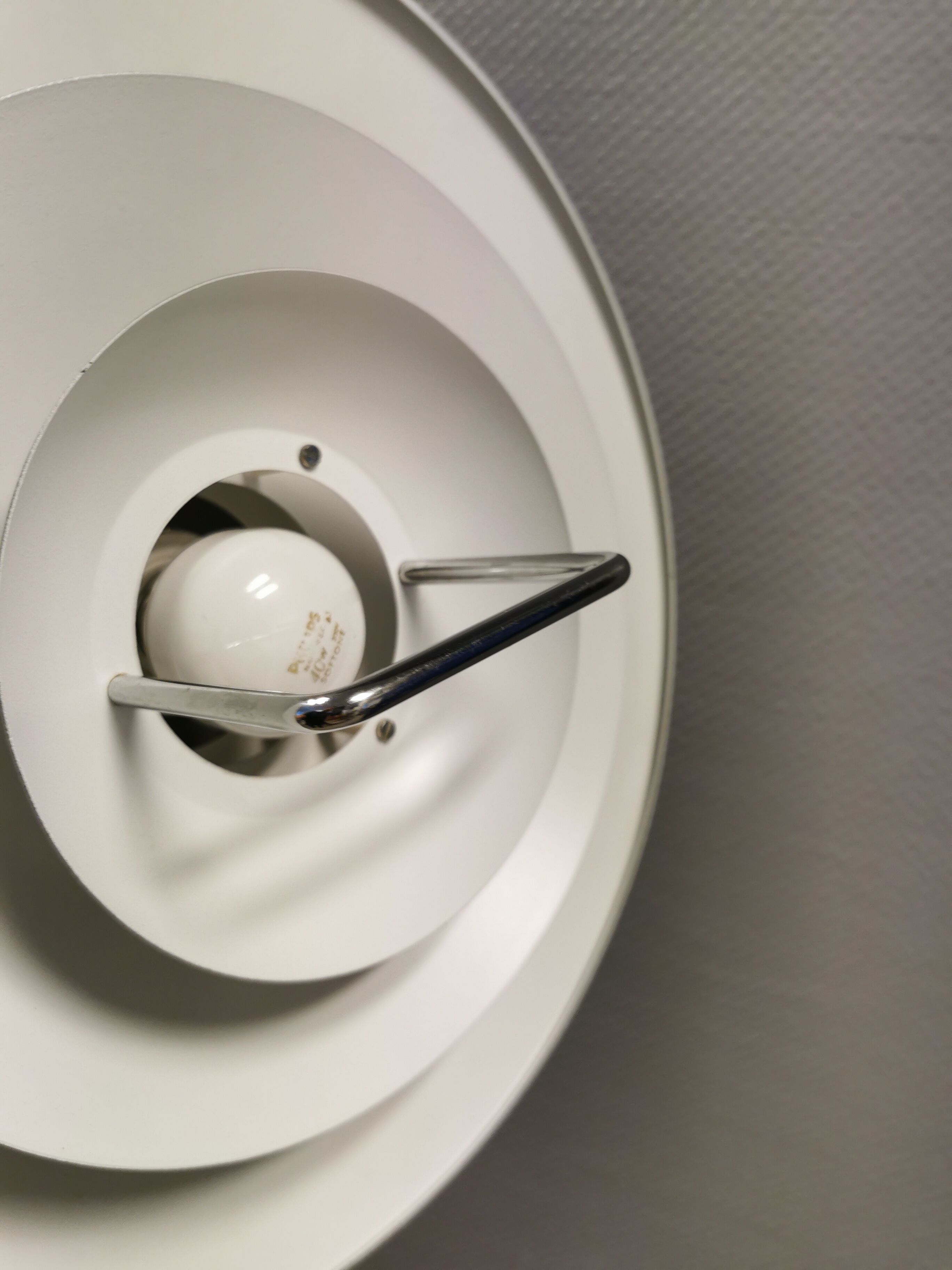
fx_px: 990
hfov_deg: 51.4
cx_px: 476
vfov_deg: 65.3
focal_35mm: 27
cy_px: 635
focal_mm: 5.56
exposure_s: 1/60
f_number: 1.6
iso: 100
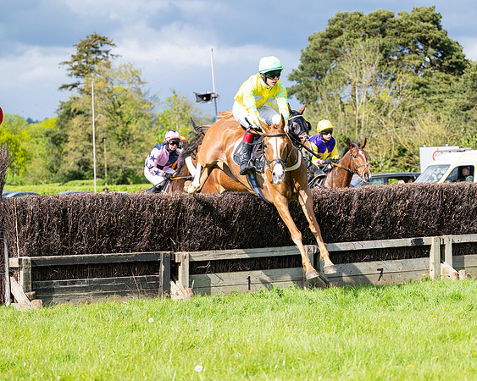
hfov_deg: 17.4
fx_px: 1558
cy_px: 190
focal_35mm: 110
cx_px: 238
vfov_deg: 14.0
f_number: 4
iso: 200
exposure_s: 1/1250
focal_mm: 98
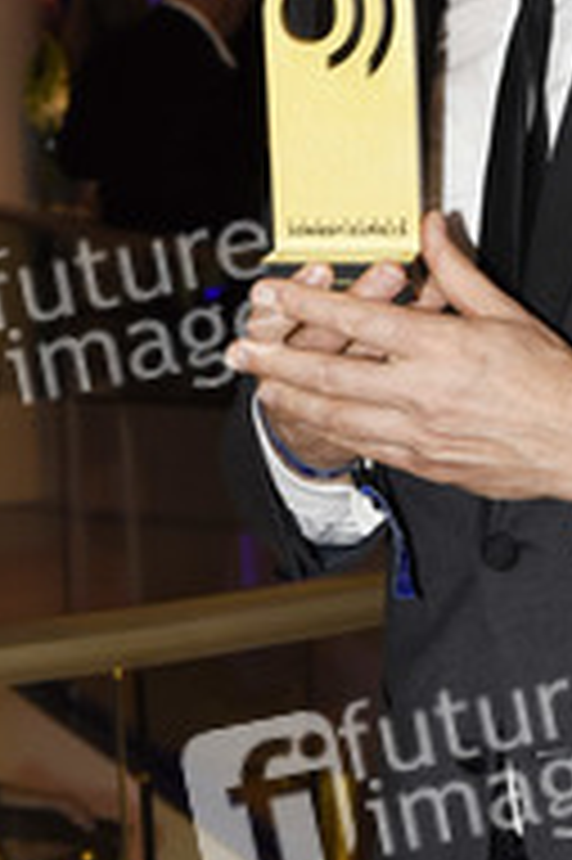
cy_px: 104
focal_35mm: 88
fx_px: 2101
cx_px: 545
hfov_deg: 15.3
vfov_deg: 22.6
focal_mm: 28
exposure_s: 1/50
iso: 800
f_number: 5
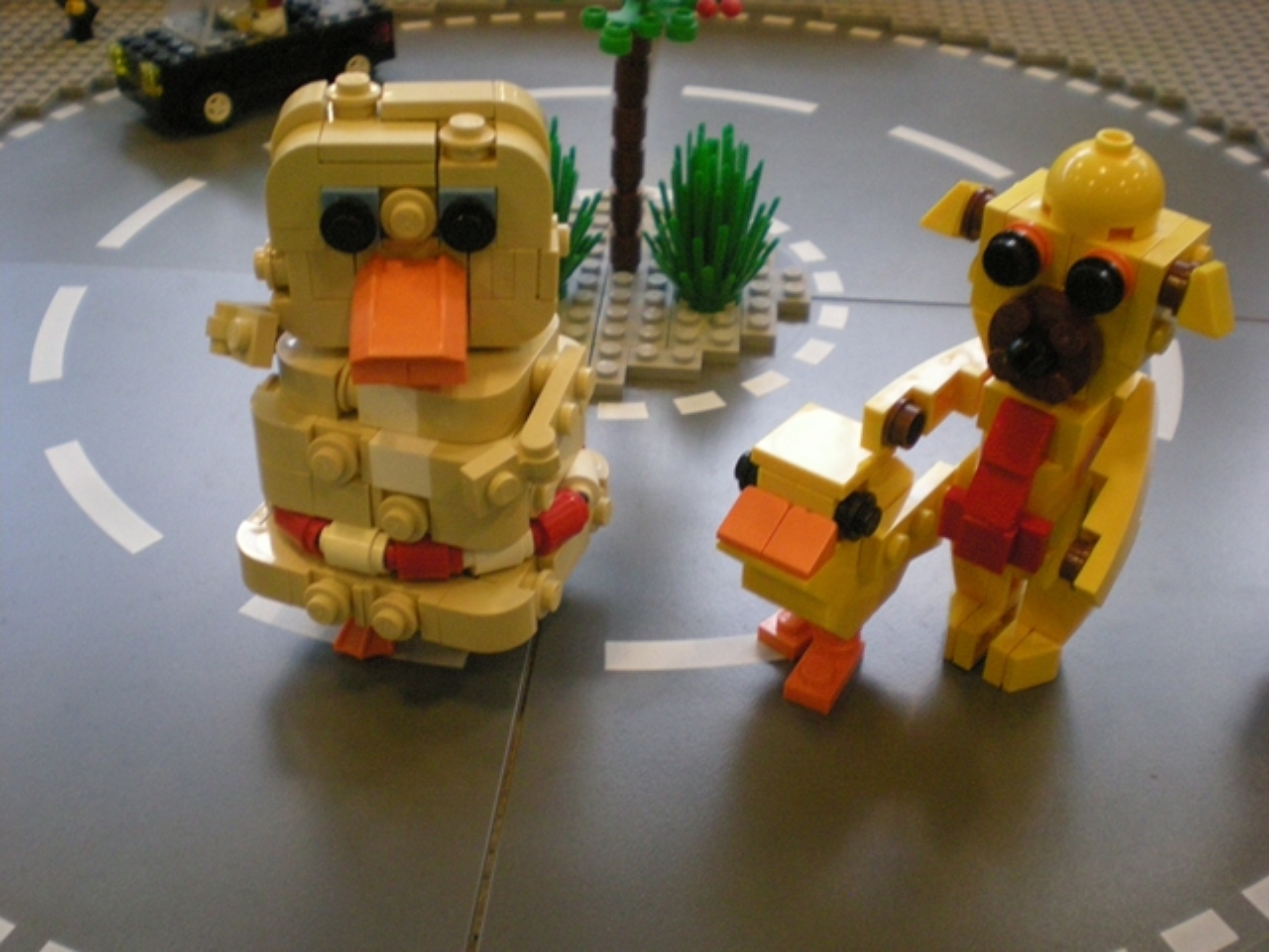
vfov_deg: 37.7
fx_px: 1393
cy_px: 476
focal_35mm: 38
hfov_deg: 49.0
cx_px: 634
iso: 400
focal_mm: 6.3
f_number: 3.1
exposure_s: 1/34.1
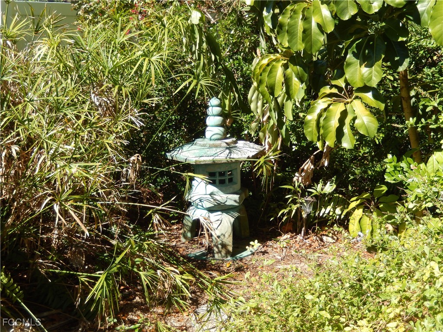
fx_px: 525
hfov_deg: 45.8
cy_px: 166
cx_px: 222
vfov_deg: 35.1
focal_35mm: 41
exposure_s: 1/400
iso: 125
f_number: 4.2
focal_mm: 7.3
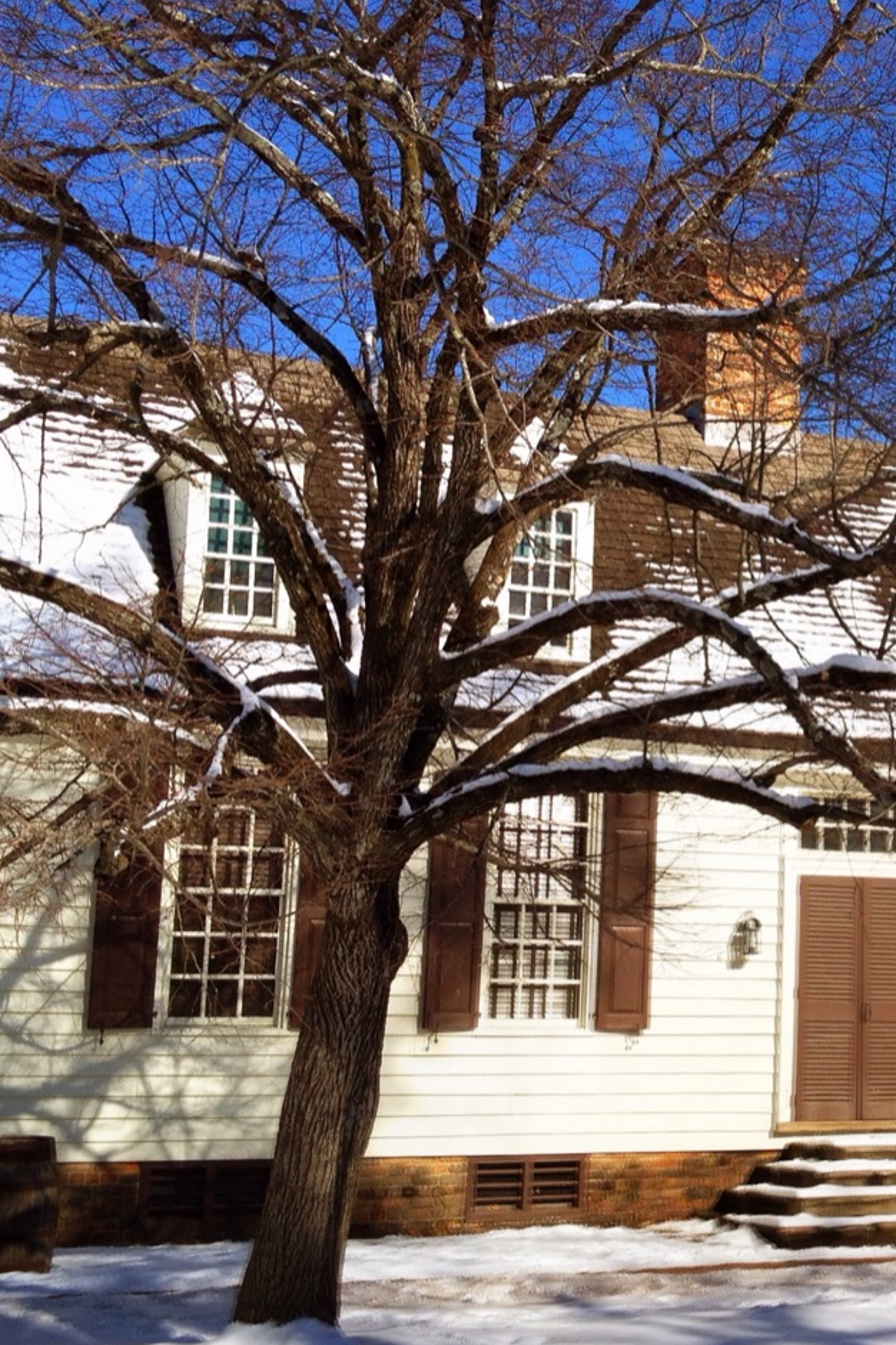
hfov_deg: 21.0
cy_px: 632
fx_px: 2314
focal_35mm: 62
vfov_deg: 32.4
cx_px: 933
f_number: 2.4
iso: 50
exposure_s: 1/4255
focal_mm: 4.28
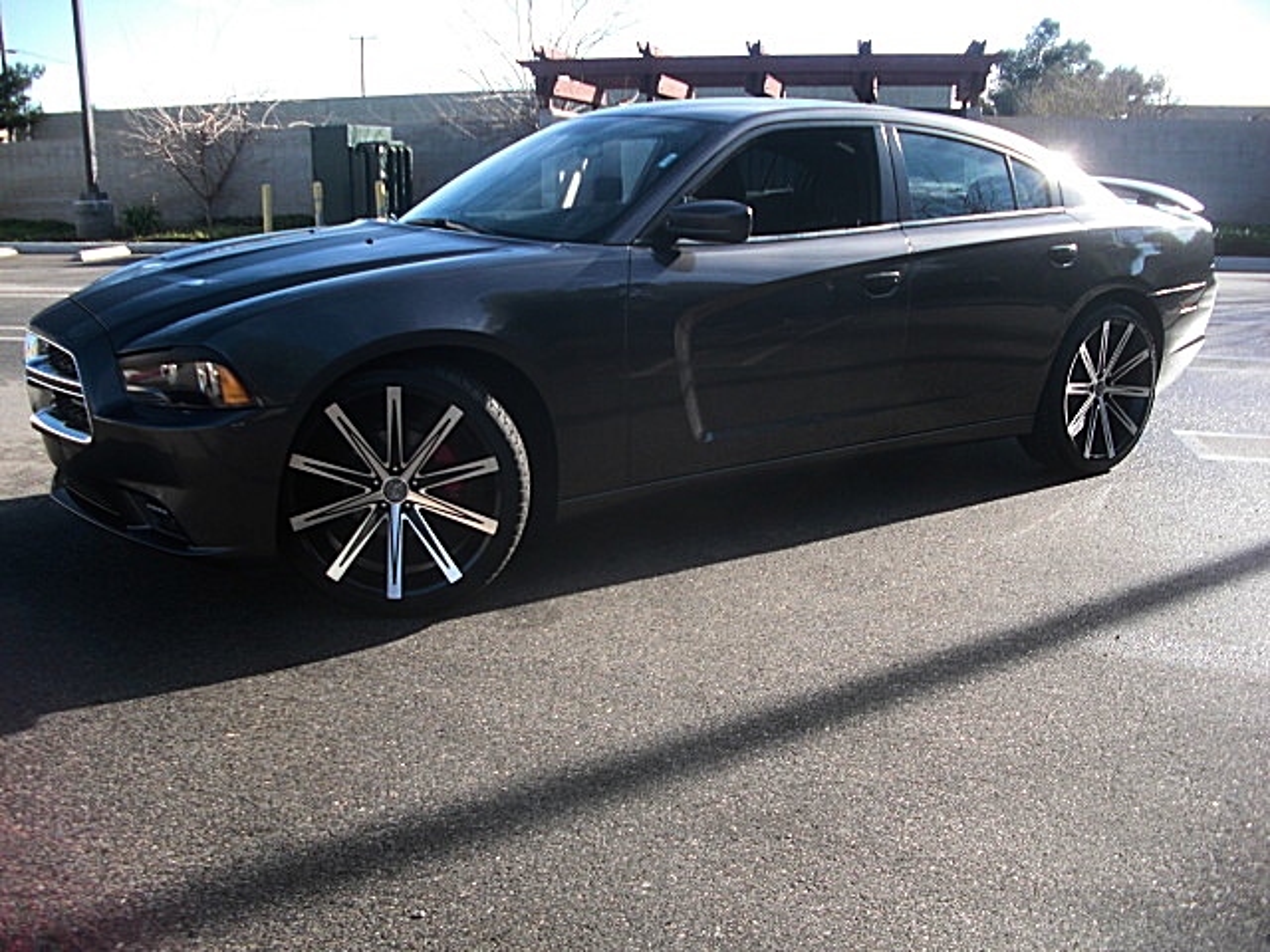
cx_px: 635
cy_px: 476
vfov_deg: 39.7
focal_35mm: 36
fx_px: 1321
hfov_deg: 51.4
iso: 50
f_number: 2.8
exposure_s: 1/250
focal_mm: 6.3
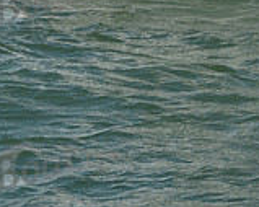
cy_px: -97
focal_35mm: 274
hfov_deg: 7.1
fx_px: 2099
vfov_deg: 5.6
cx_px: 207
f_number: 13
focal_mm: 80
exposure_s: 1/800
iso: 320
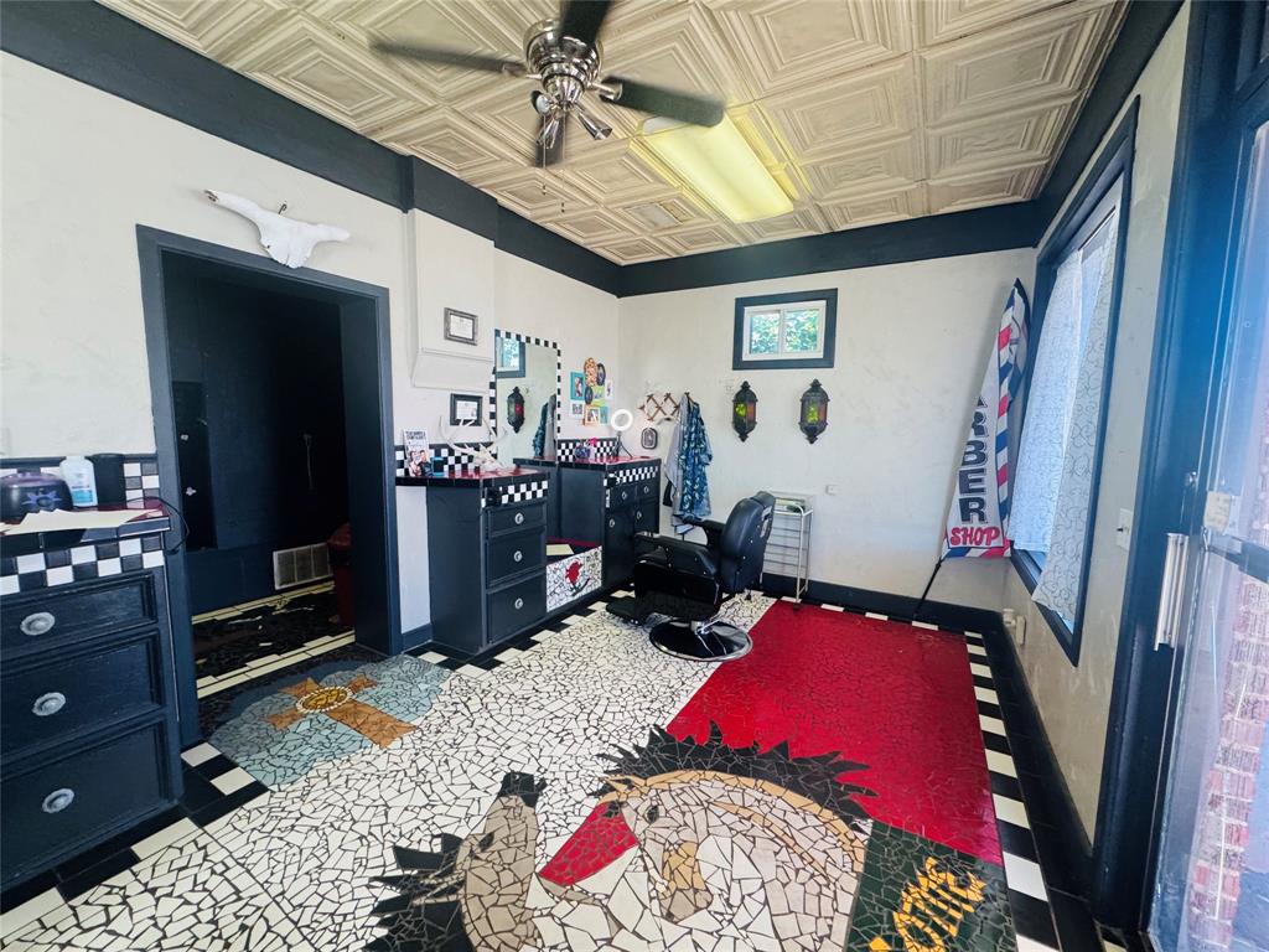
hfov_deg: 102.1
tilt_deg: -7.1
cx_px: 634
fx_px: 513
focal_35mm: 14
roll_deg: -0.9
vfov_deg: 85.7
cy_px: 476
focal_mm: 2.22
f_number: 2.2
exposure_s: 1/120
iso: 250
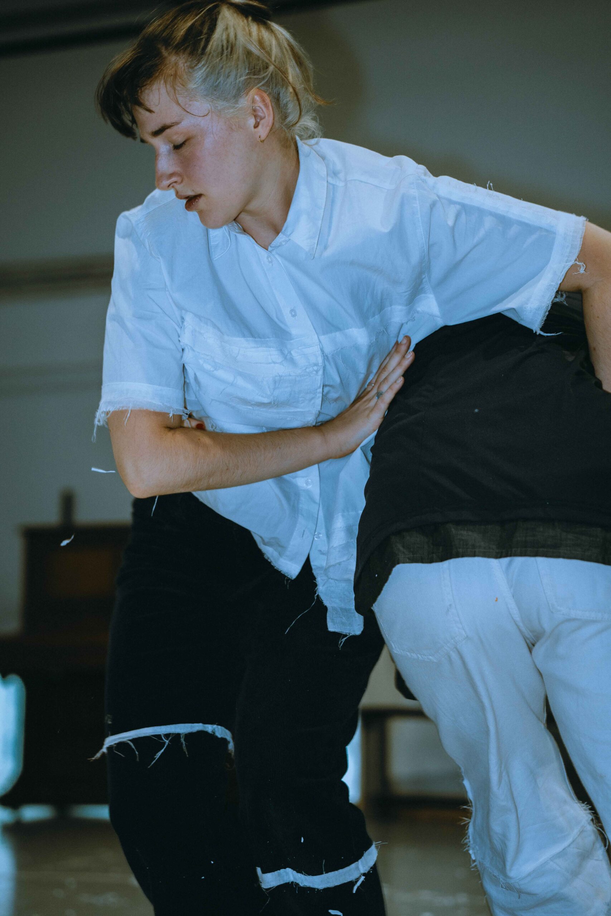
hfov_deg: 19.2
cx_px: 306
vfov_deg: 28.5
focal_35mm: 71
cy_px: 458
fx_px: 1807
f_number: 2.8
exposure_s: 1/200
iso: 500
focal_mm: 71
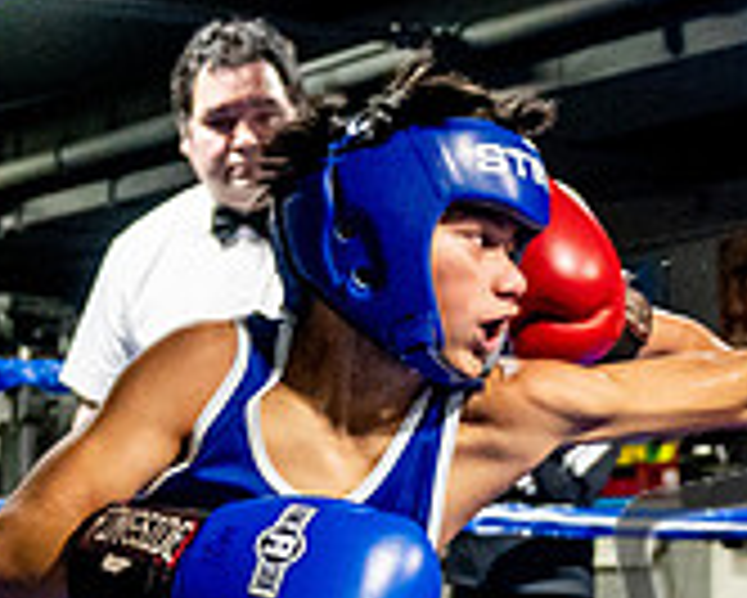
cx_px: 626
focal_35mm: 141
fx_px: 3119
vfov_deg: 10.9
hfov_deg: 13.6
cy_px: 569
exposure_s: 1/800
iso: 5000
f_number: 2.8
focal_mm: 29
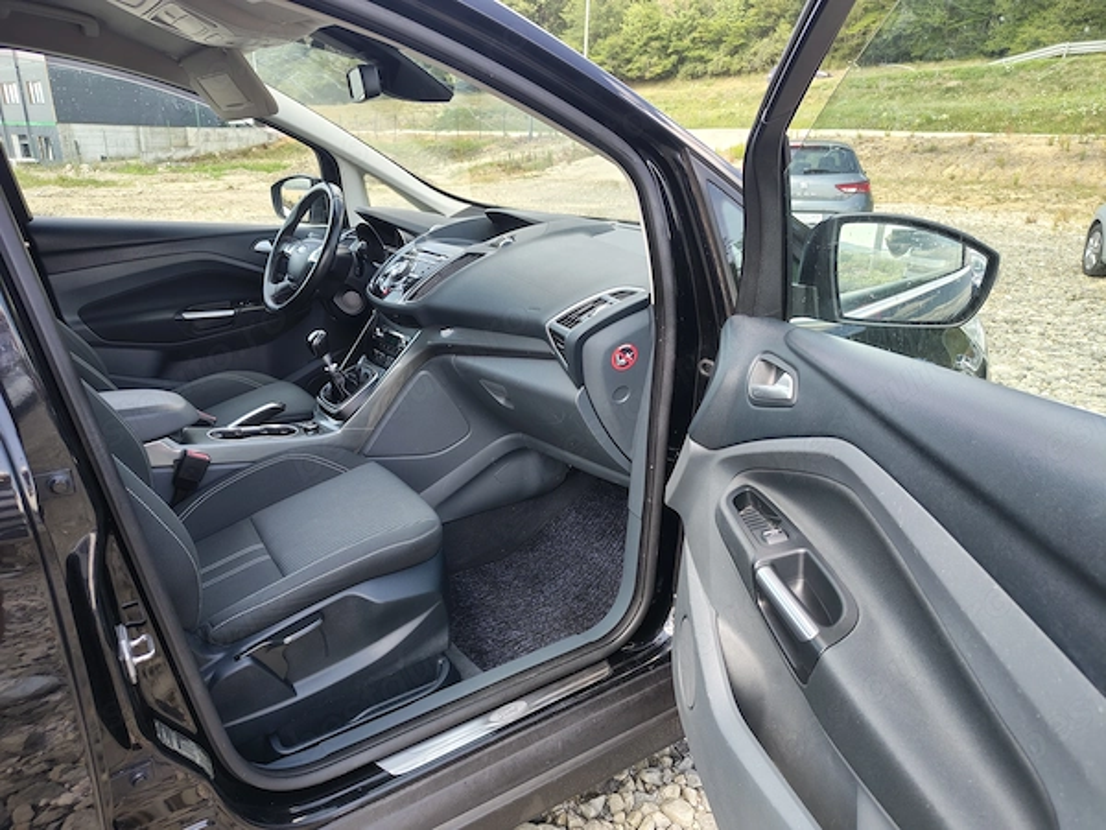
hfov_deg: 71.6
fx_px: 767
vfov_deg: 56.8
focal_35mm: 24
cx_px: 553
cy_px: 415
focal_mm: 5.56
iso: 100
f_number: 1.8
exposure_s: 1/126
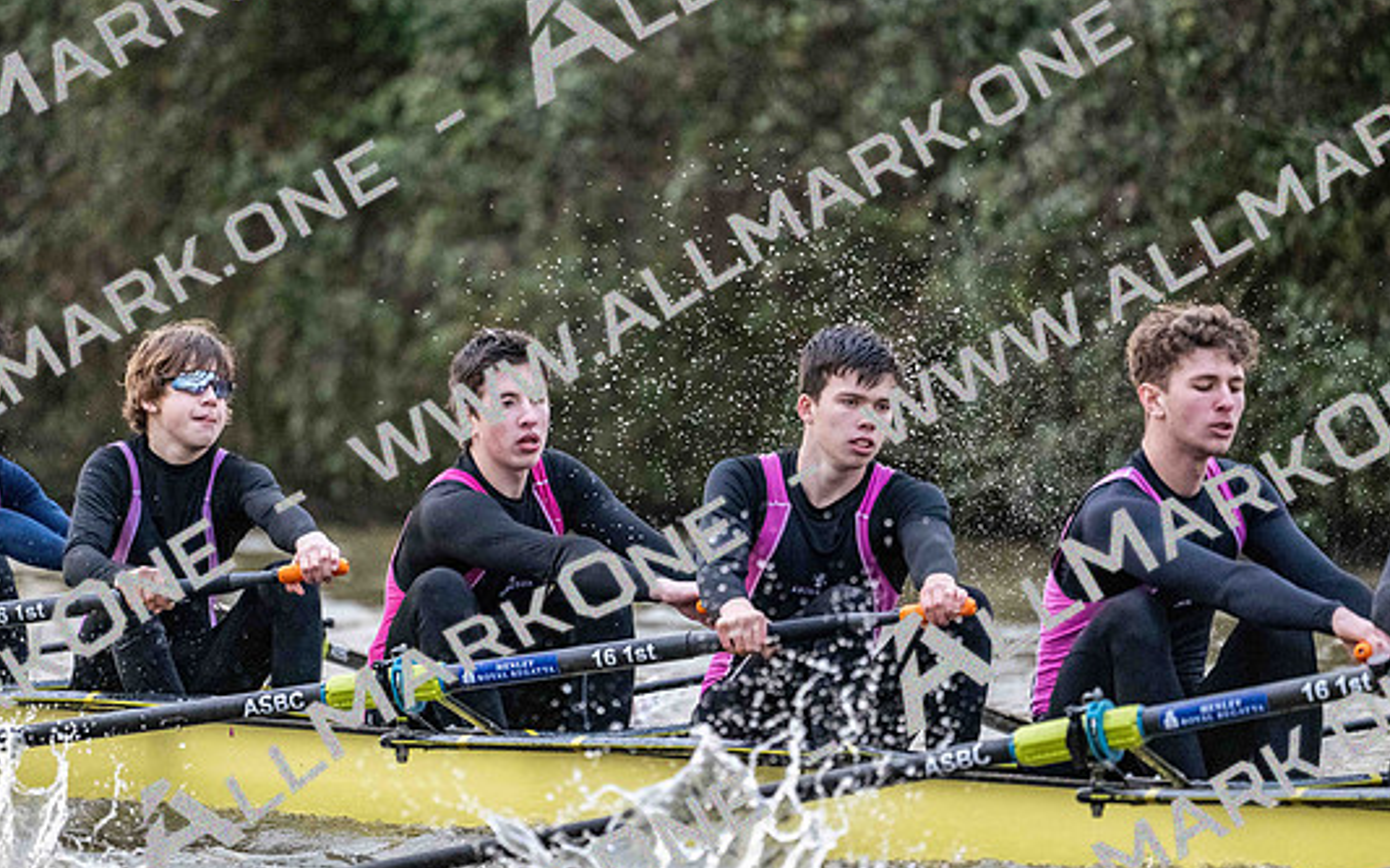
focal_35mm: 444
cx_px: 670
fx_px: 16818
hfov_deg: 4.7
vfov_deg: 3.0
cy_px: 489
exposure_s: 1/1600
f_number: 4.5
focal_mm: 400
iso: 11400
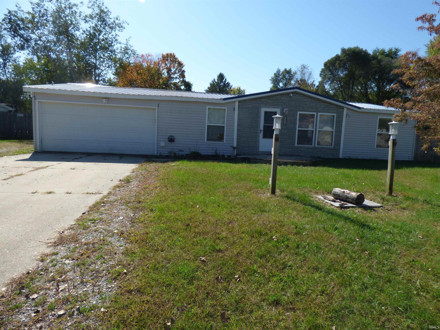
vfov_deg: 66.0
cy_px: 165
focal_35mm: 20
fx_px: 254
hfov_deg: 81.7
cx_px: 220
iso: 100
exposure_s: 1/1300
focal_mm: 3.58
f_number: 2.8
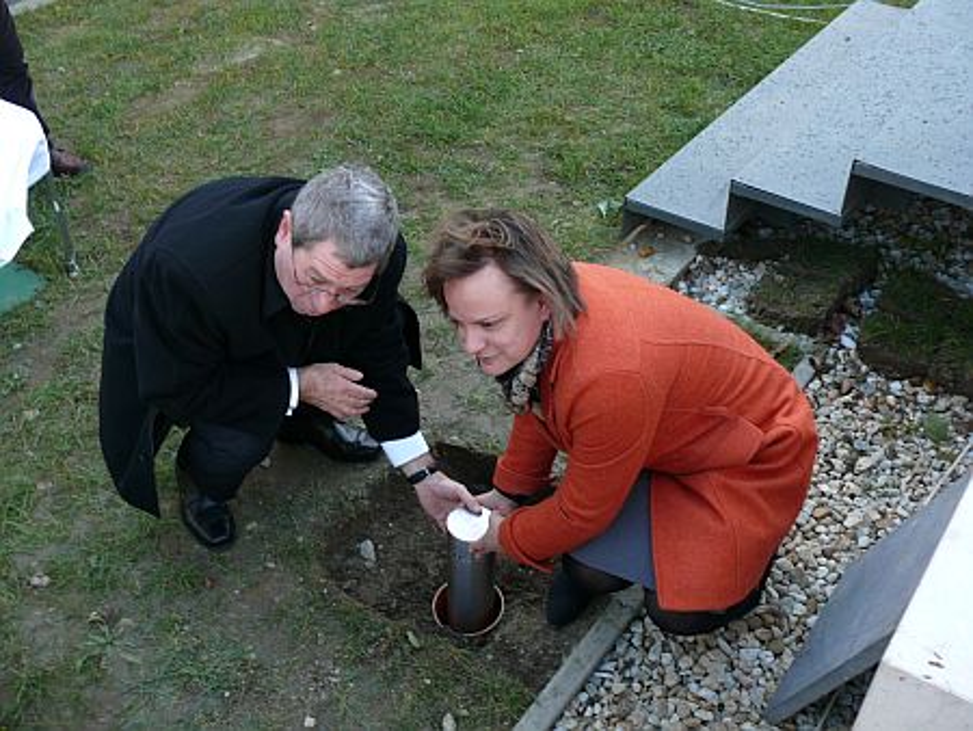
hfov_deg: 50.1
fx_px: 1041
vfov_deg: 38.7
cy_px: 366
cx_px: 486
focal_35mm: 37
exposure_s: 1/100
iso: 100
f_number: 2.8
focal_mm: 7.8
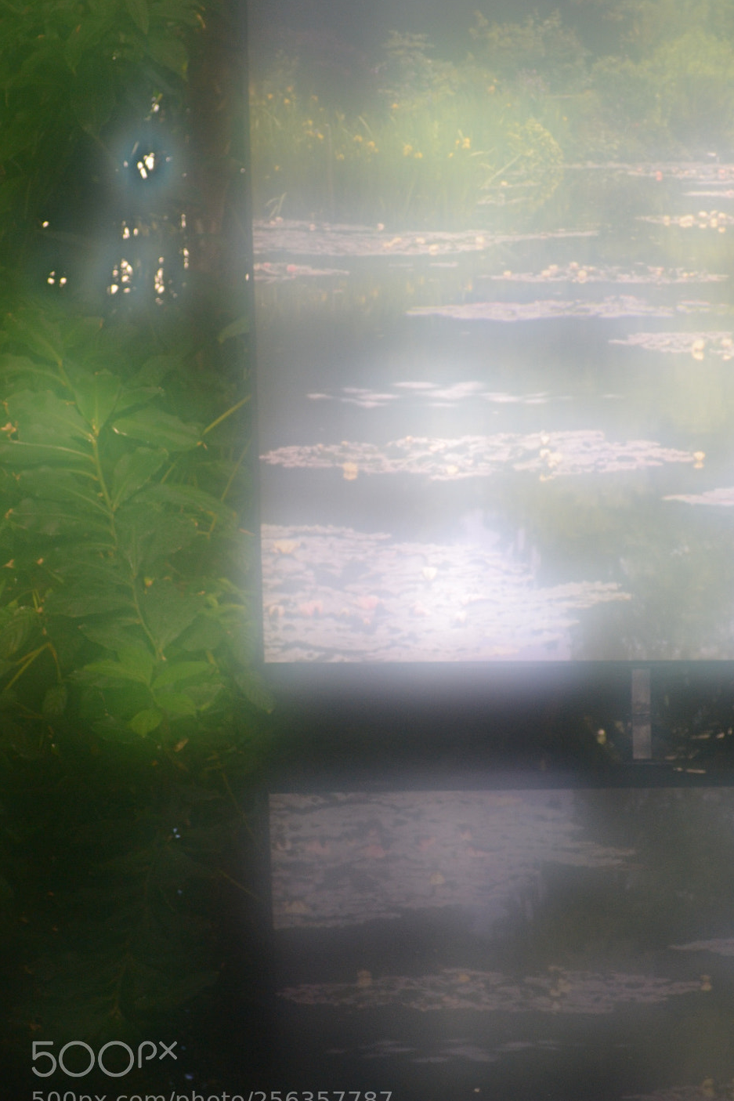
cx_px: 401
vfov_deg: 24.8
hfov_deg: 16.7
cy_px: 535
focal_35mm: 82
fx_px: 2507
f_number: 5.3
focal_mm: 48
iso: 560
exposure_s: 1/60
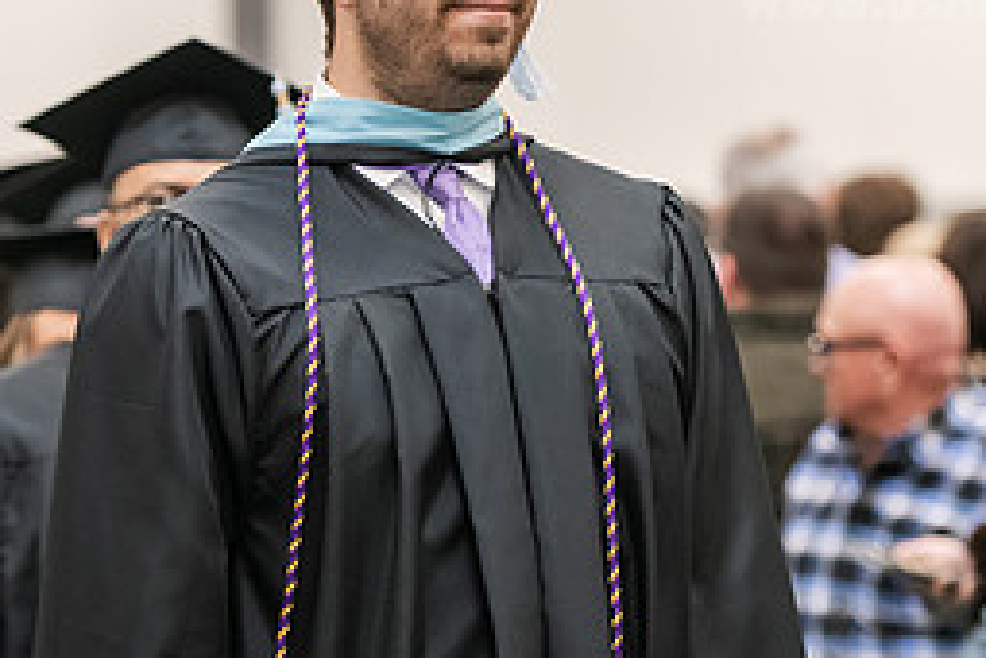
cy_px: 83
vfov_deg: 5.5
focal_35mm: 250
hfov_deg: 8.2
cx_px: 565
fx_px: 6847
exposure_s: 1/200
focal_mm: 110
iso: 2500
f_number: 3.2
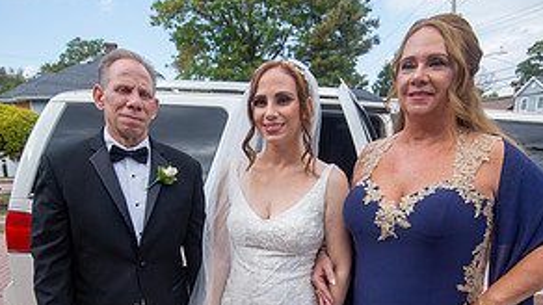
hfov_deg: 66.1
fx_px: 417
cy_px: 260
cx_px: 272
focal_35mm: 29
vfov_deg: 38.1
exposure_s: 1/1250
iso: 400
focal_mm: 18
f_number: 4
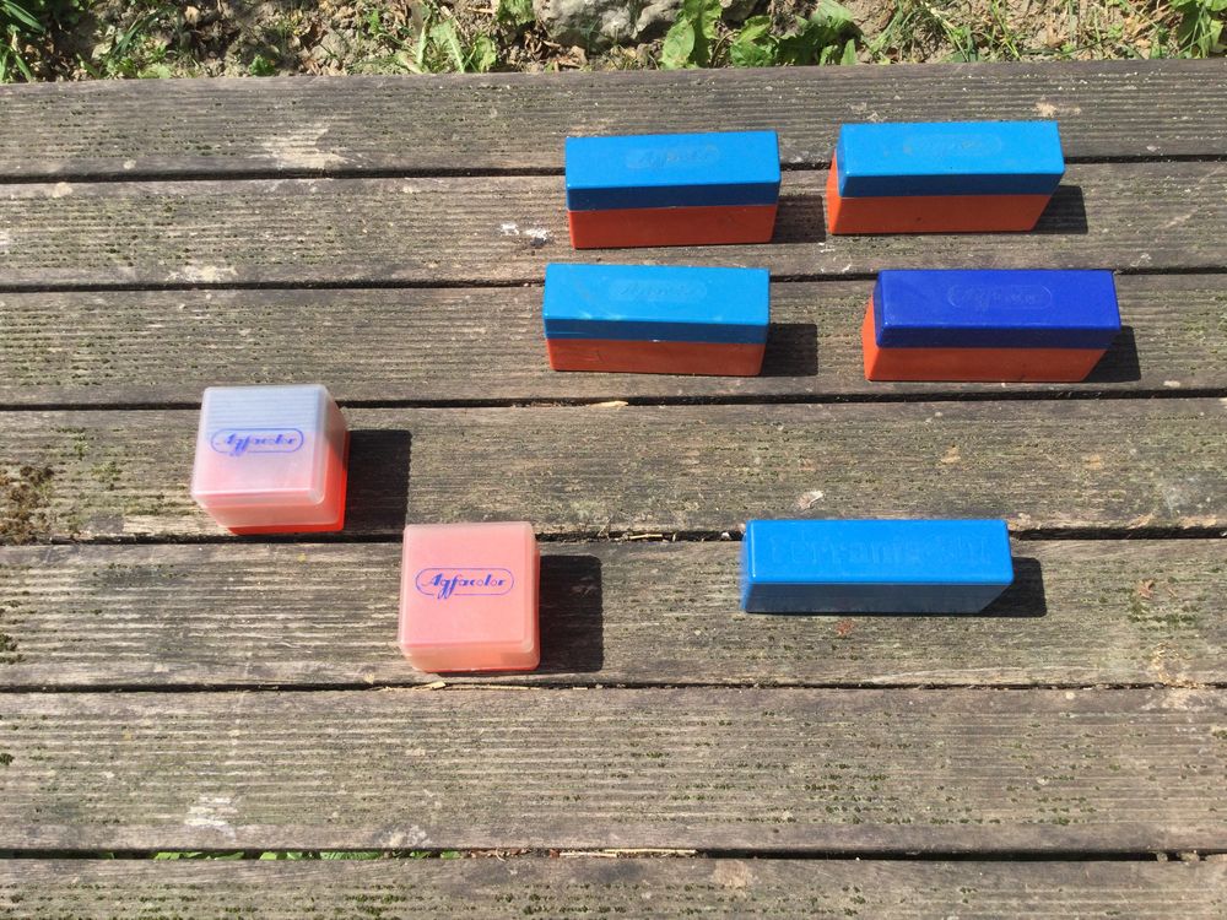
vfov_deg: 45.4
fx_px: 1099
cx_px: 614
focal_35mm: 31
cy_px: 460
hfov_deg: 58.4
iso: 25
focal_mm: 3.3
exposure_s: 1/1072
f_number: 2.4
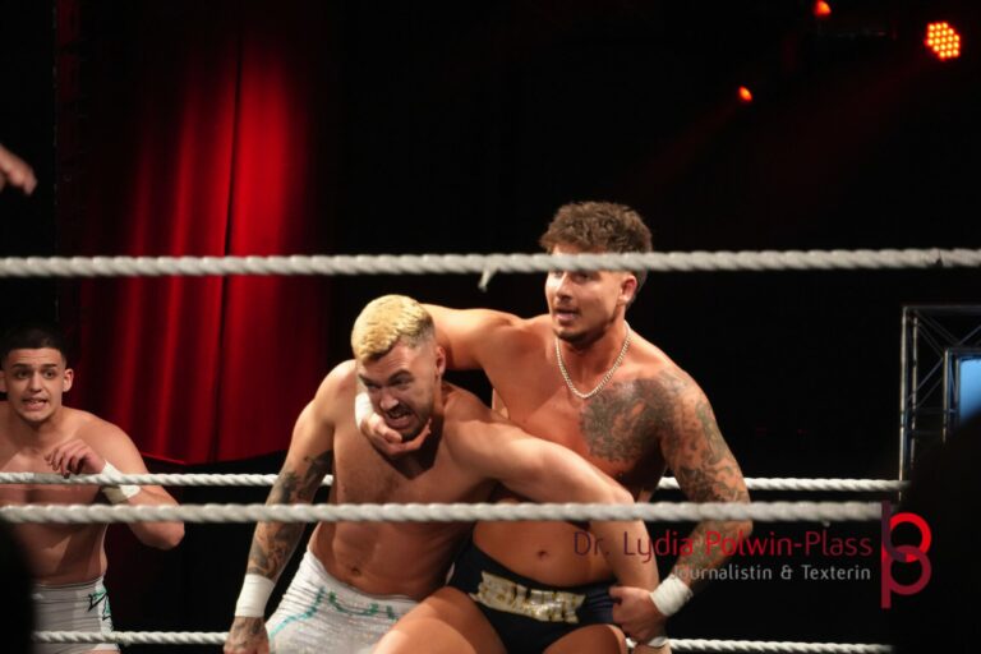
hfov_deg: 10.4
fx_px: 5395
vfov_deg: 6.9
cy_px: 327
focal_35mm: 198
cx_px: 490
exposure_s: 1/160
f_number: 5.6
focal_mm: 132
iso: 6400
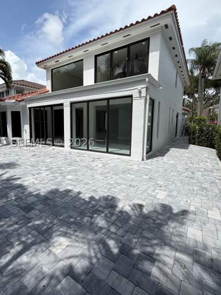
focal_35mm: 18
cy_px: 143
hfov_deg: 70.2
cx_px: 81
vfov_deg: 87.8
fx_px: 153
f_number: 2.2
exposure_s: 1/1368
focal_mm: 2.22
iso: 20
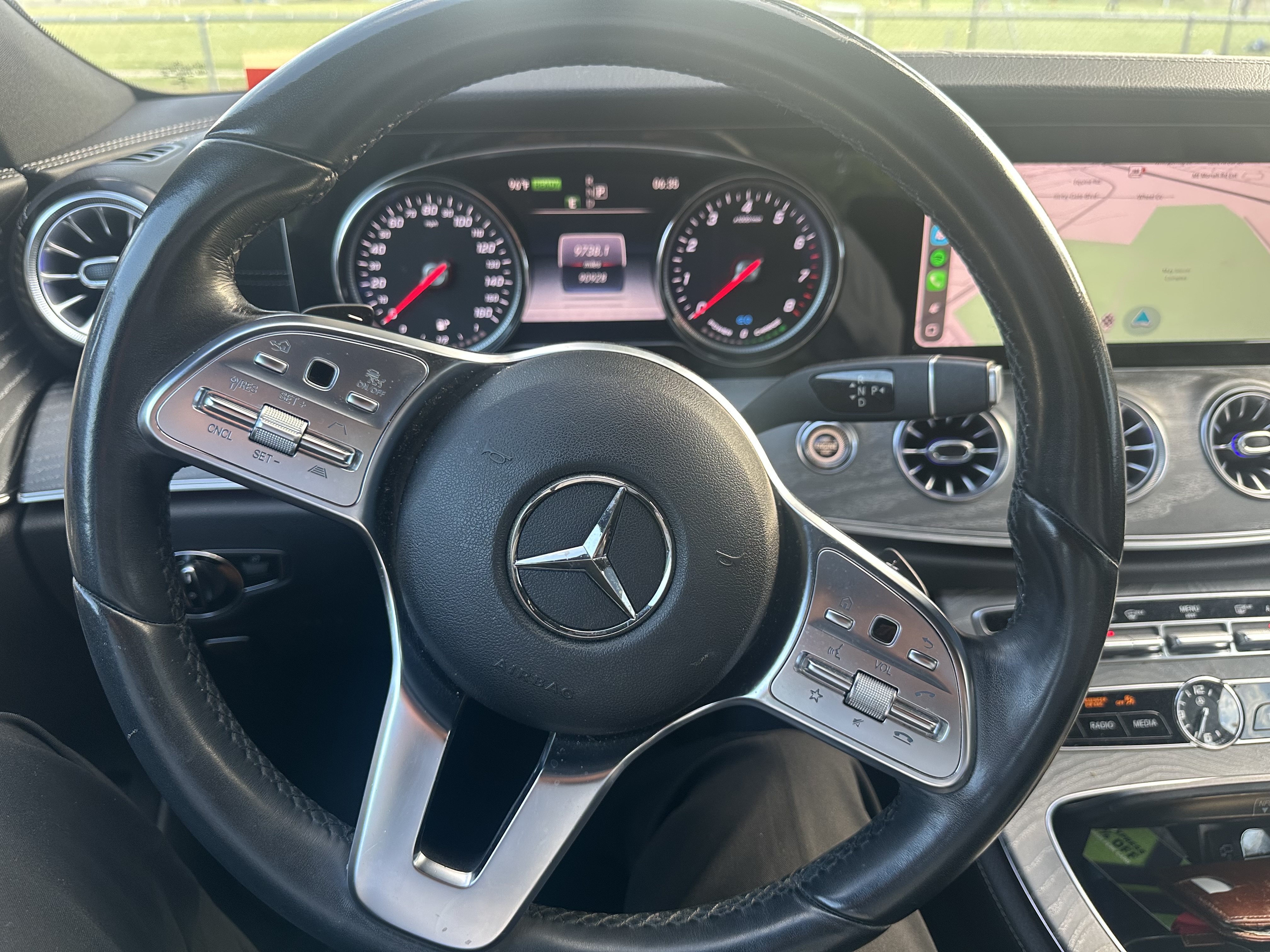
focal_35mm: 24
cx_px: 635
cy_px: 476
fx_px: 881
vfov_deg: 56.8
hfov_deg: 71.6
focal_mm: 6.86
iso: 200
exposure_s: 1/85
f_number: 1.78
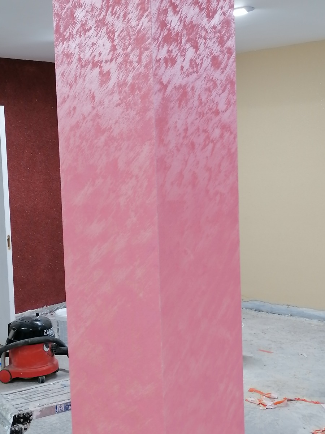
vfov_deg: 35.5
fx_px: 676
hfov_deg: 27.0
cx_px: 162
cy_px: 217
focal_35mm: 54
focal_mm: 5.4
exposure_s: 1/33.3
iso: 125
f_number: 1.8
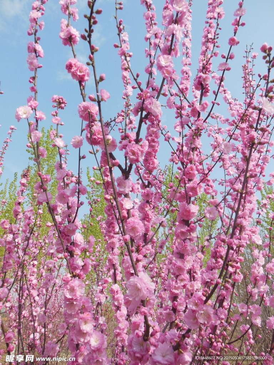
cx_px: 137
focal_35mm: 25
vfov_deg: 69.4
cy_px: 182
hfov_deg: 54.9
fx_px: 264
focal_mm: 4.5
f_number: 3.2
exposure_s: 1/1250
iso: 125
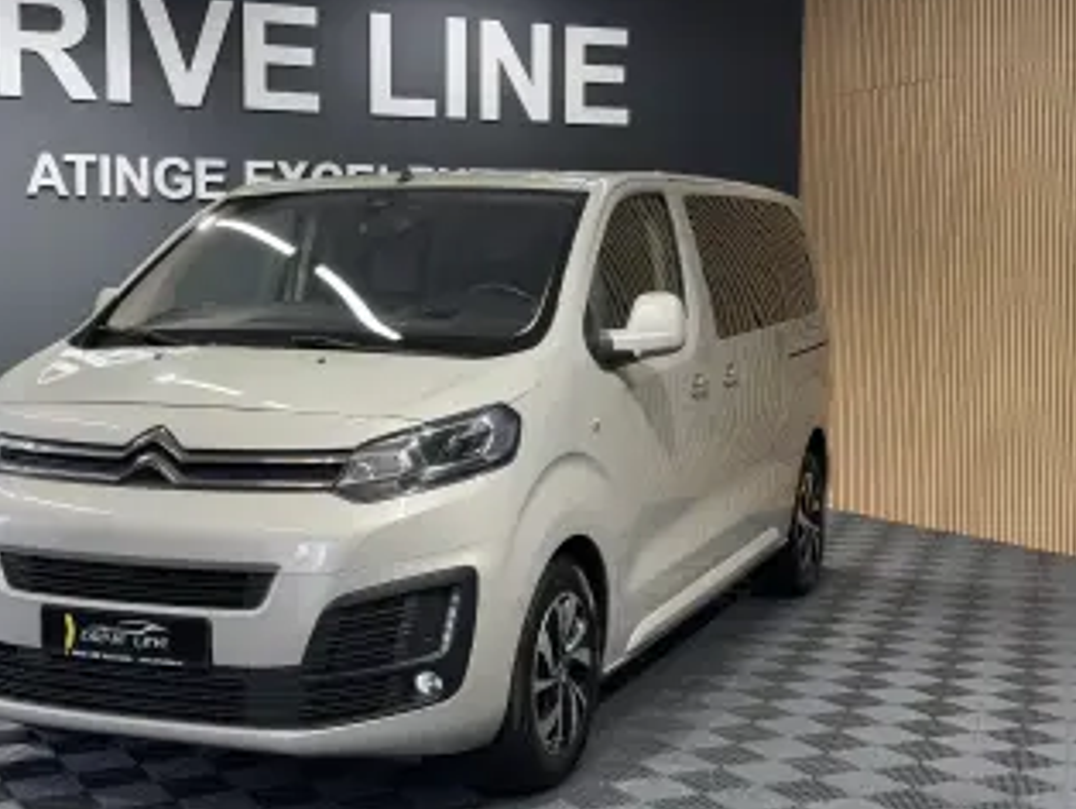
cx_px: 463
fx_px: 1711
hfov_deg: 34.9
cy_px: 411
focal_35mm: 55
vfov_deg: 26.6
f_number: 1.78
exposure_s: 1/100
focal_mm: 6.76
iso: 125
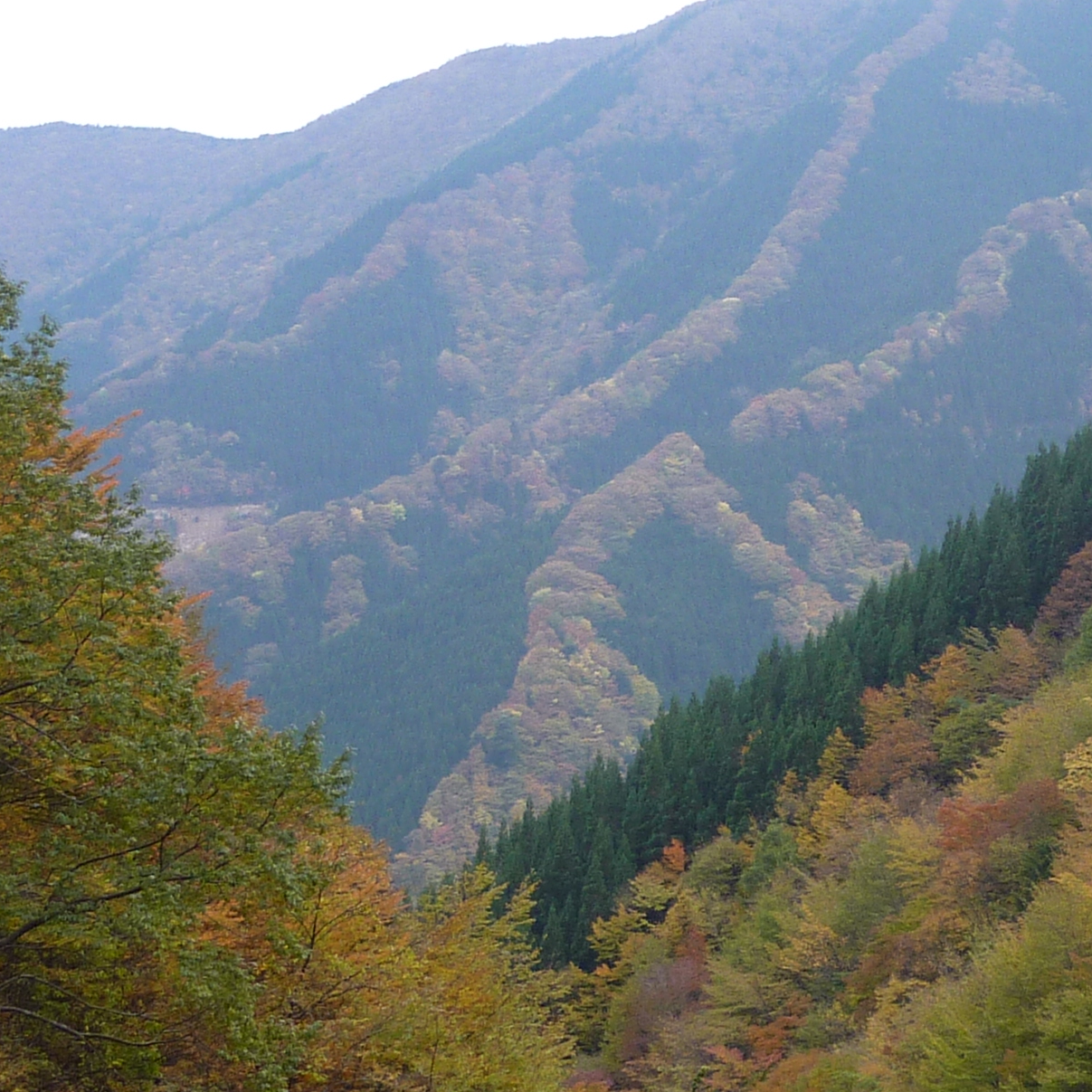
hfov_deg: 19.8
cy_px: 496
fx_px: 3105
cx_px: 812
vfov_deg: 19.9
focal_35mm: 87
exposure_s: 1/60
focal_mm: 5.3
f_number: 3.5
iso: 80
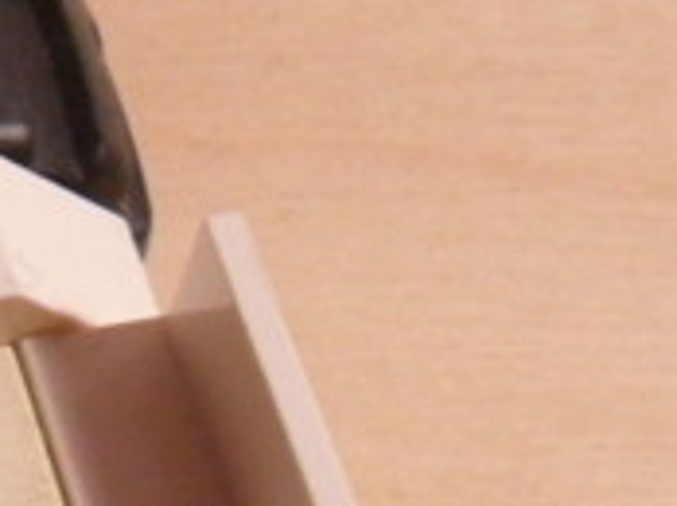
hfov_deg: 12.2
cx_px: -747
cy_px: 726
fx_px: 2734
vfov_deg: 10.3
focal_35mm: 140
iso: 200
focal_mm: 4.9
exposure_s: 1/10
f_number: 3.5
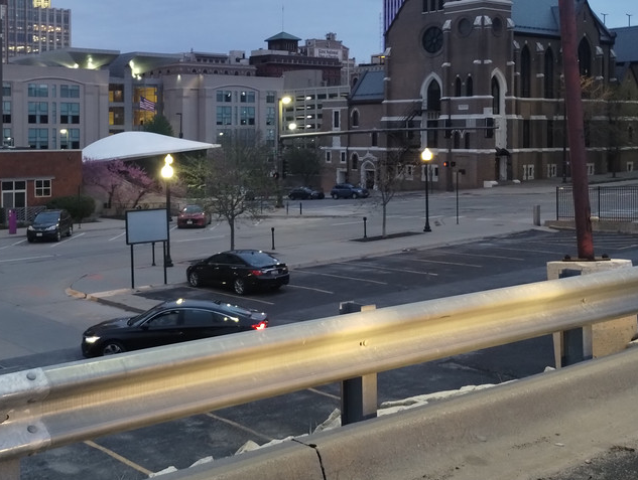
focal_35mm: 47
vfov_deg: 30.6
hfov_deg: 39.8
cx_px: 199
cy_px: 145
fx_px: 868
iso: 888
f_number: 1.8
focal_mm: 4.27
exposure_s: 1/30
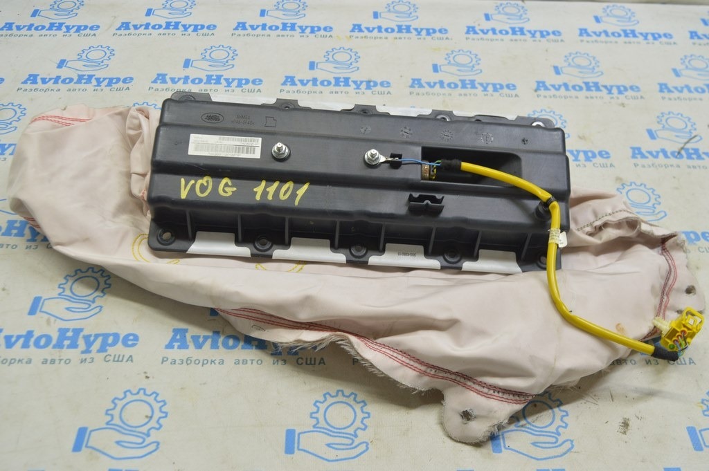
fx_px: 708
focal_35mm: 36
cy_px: 236
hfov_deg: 53.2
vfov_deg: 36.8
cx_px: 354
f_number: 5.6
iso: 400
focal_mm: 24
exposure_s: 1/20
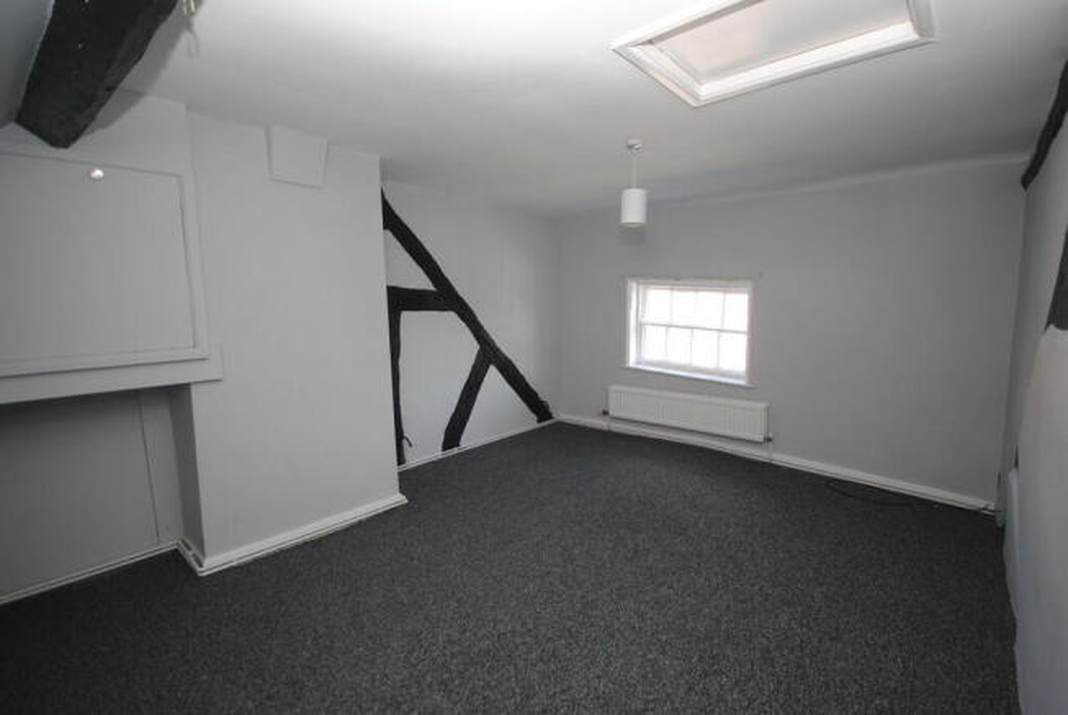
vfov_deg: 77.5
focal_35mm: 15
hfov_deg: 100.3
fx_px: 445
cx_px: 534
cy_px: 358
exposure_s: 1/60
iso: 200
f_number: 4
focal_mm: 10
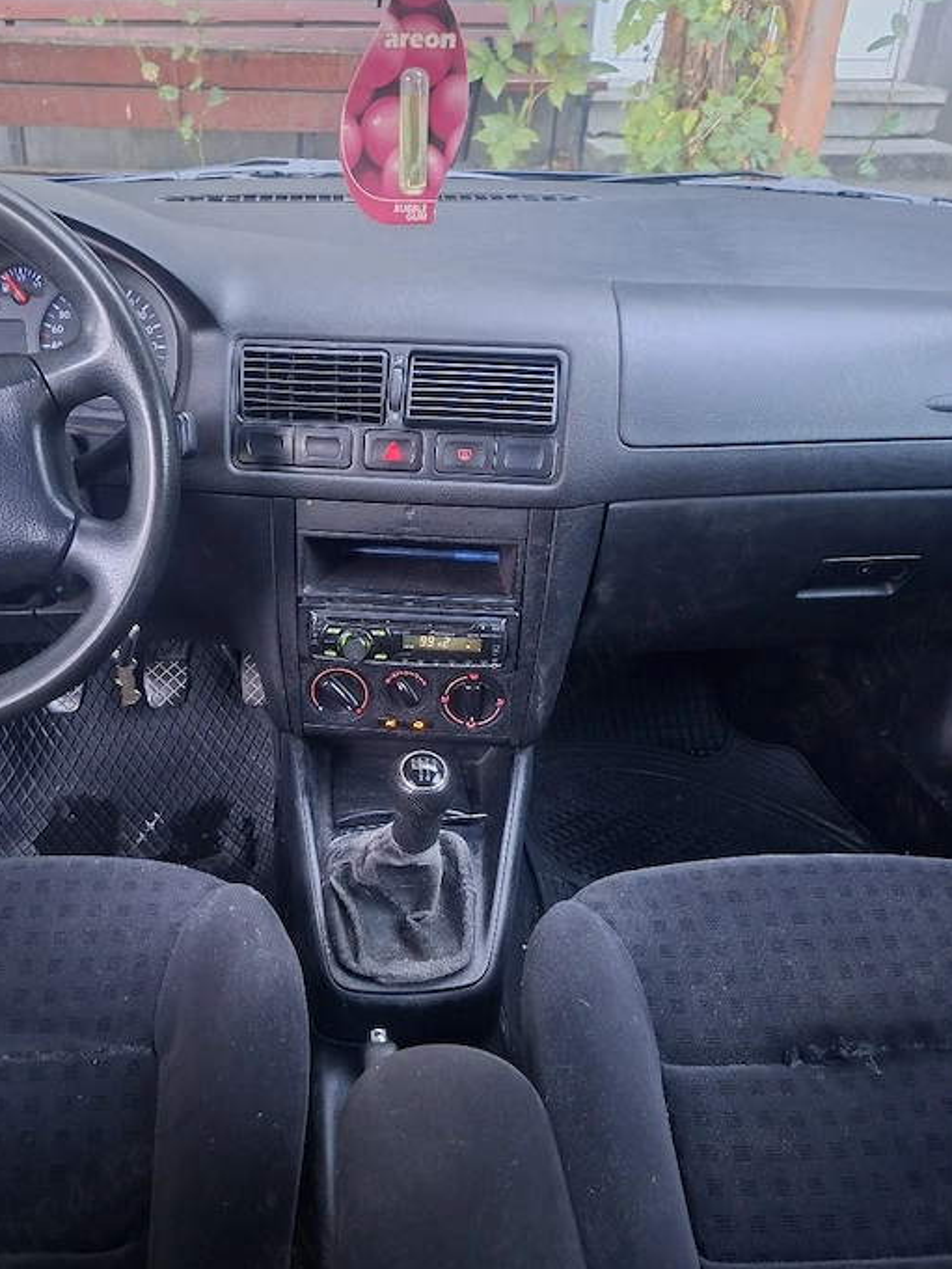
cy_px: 693
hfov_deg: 51.2
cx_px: 401
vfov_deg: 65.2
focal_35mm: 27
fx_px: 990
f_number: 1.8
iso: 800
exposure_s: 1/24
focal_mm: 5.54
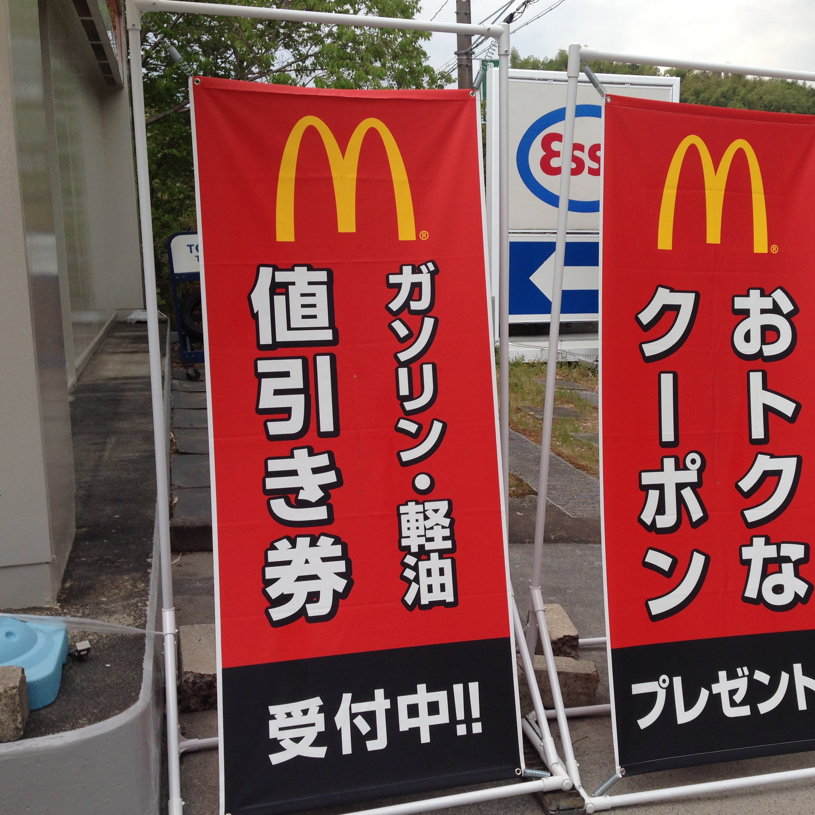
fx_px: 1039
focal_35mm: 39
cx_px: 496
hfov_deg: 42.6
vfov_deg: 42.8
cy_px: 408
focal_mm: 4.12
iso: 50
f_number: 2.4
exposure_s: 1/704
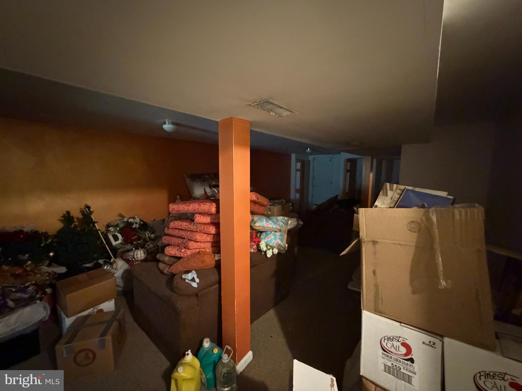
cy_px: 196
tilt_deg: -7.4
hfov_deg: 102.1
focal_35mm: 14
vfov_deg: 85.7
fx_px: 211
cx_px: 261
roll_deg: -0.5
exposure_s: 1/30
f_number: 2.2
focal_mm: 2.22
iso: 1600
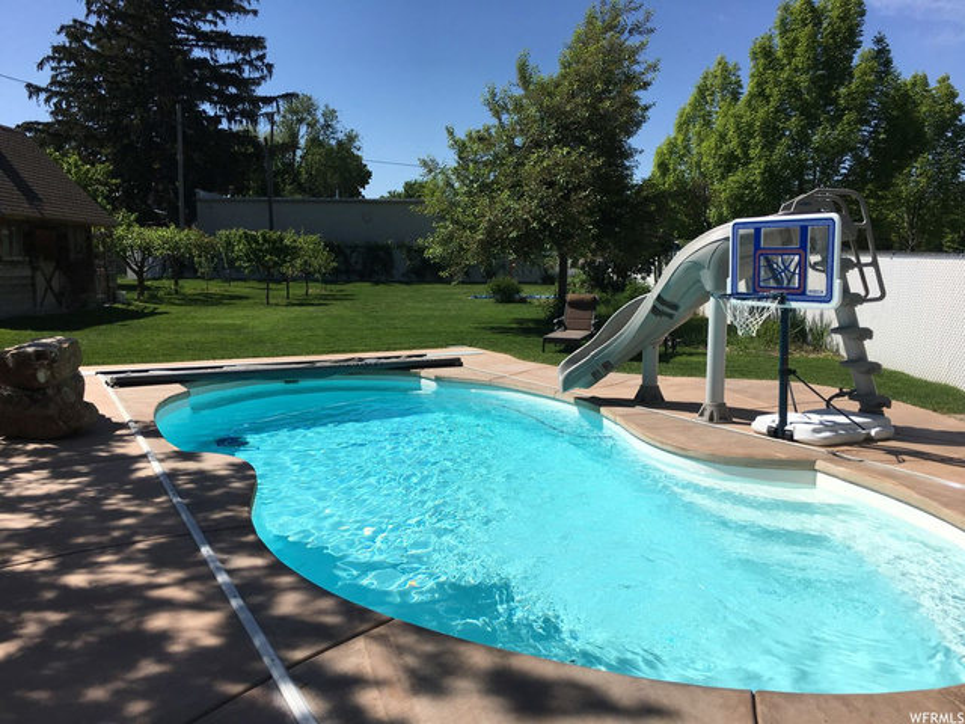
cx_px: 482
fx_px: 808
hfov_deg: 61.7
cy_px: 362
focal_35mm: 29
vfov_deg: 48.2
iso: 25
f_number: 2.2
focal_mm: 4.15
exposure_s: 1/3663
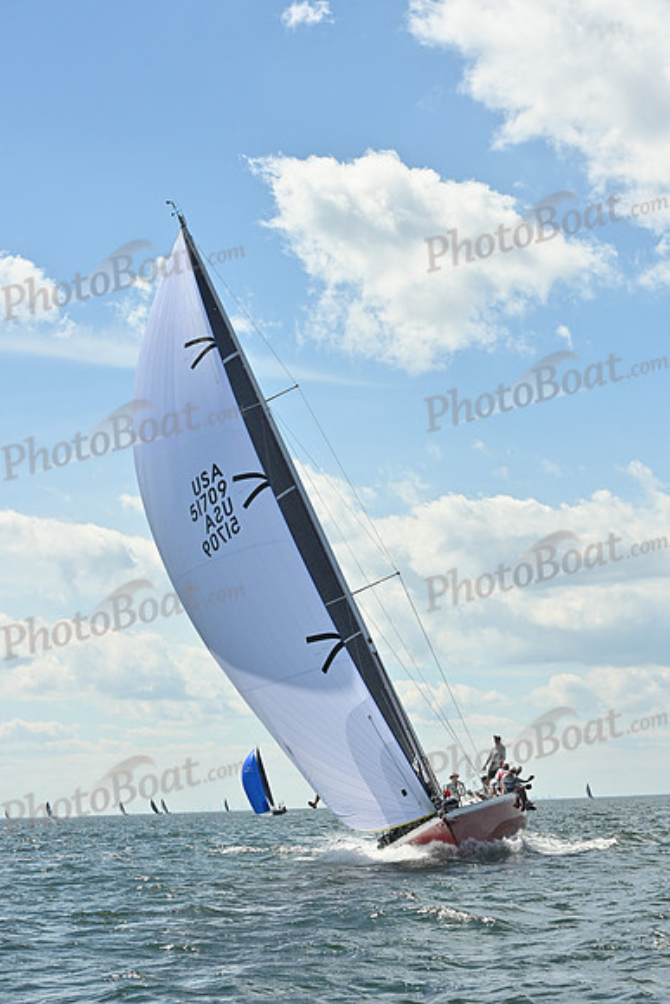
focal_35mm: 70
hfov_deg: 19.5
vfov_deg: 28.8
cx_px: 335
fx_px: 1953
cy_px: 502
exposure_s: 1/1000
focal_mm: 70
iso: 250
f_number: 10
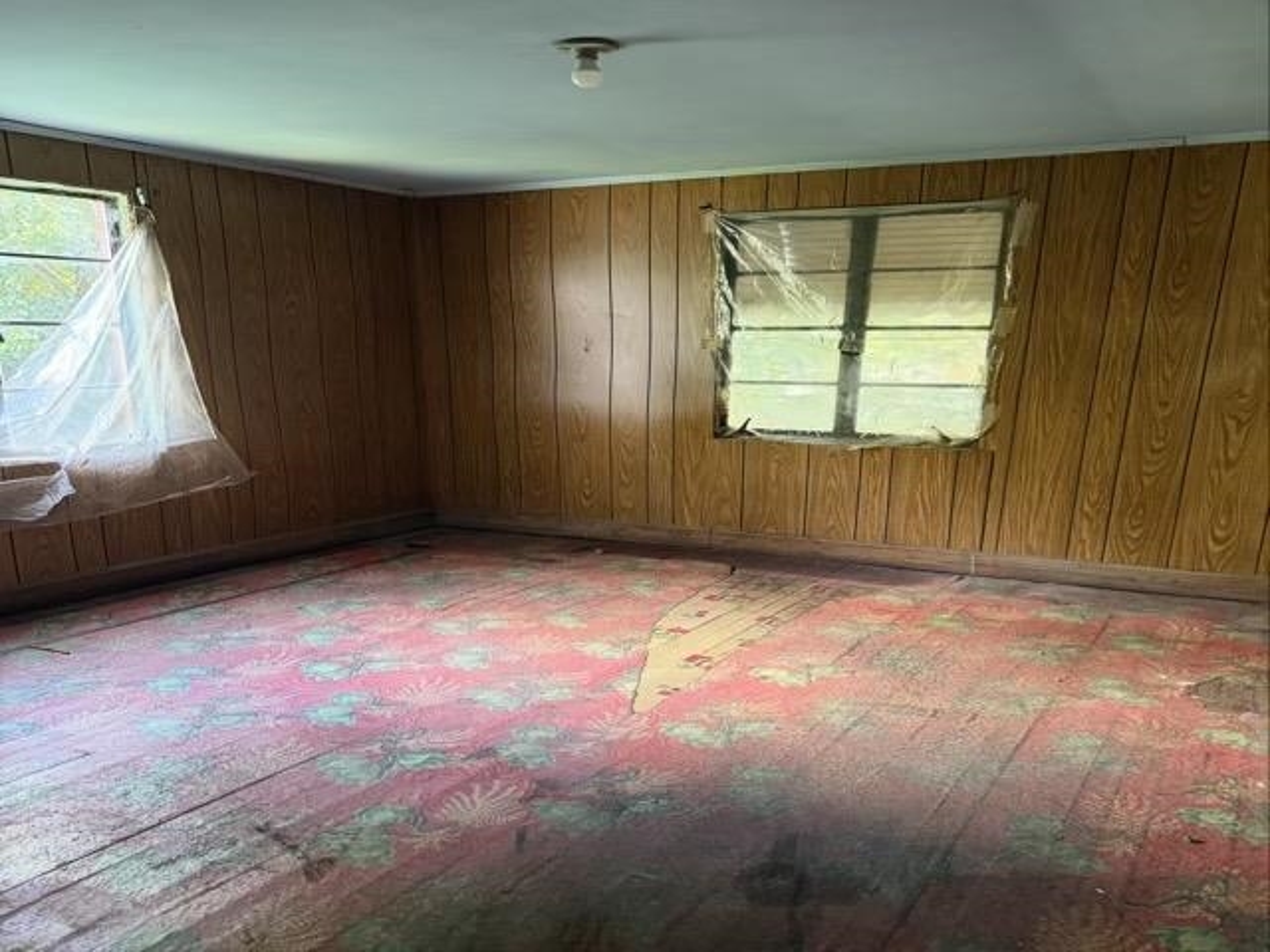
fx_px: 881
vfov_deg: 56.8
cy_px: 476
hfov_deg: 71.6
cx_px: 635
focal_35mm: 24
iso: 640
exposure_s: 1/60
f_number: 1.78
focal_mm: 6.76
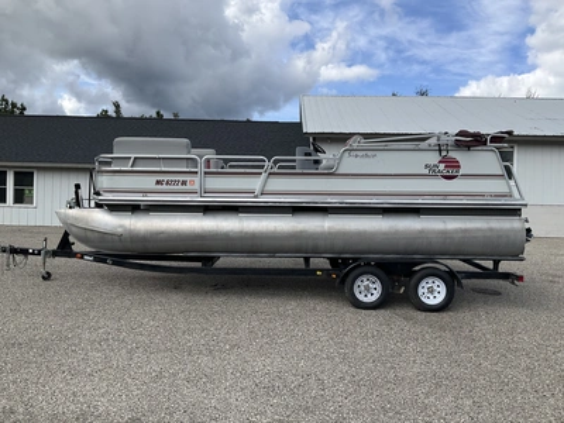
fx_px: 472
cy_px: 212
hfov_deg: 61.7
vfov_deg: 48.2
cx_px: 282
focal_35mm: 29
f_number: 1.8
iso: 25
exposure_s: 1/1412
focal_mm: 3
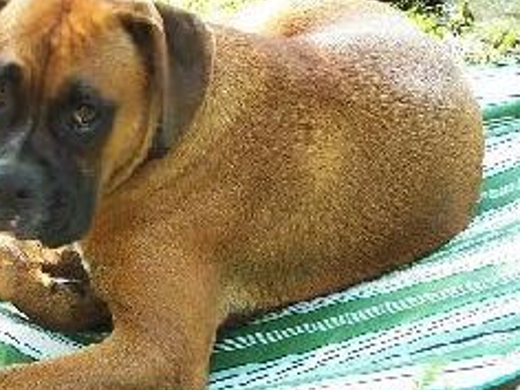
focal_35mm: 142
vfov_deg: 10.4
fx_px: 2133
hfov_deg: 13.8
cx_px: 64
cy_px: 149
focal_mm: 11.1
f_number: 3.2
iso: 80
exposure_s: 1/45
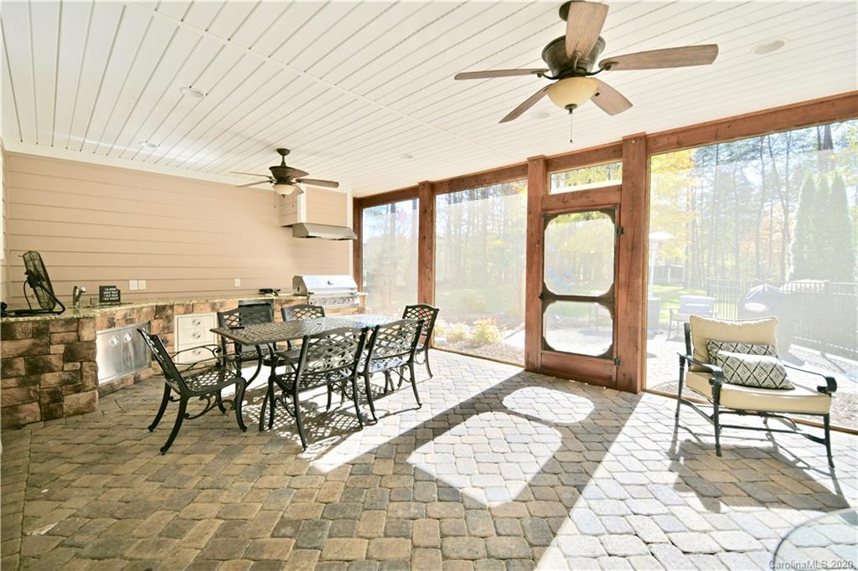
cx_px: 429
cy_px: 286
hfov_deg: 100.4
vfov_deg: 77.3
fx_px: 357
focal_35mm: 15
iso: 100
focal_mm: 15
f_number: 2.8
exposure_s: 1/320
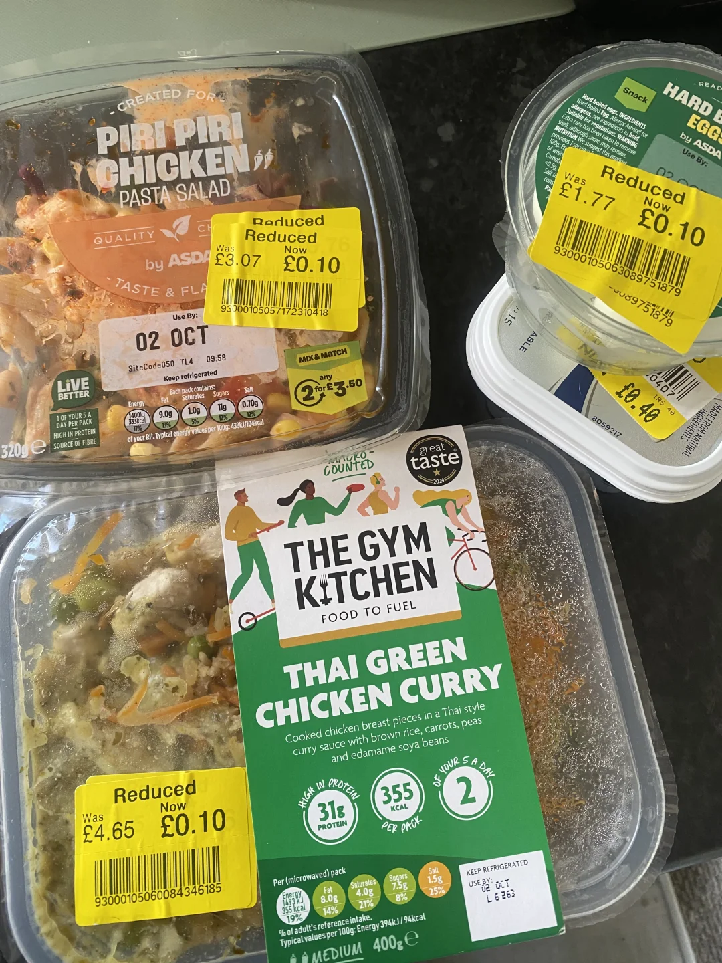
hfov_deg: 53.1
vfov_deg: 67.3
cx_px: 361
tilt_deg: -75.1
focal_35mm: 26
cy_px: 482
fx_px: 723
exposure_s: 1/84
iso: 125
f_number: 1.8
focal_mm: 4.25
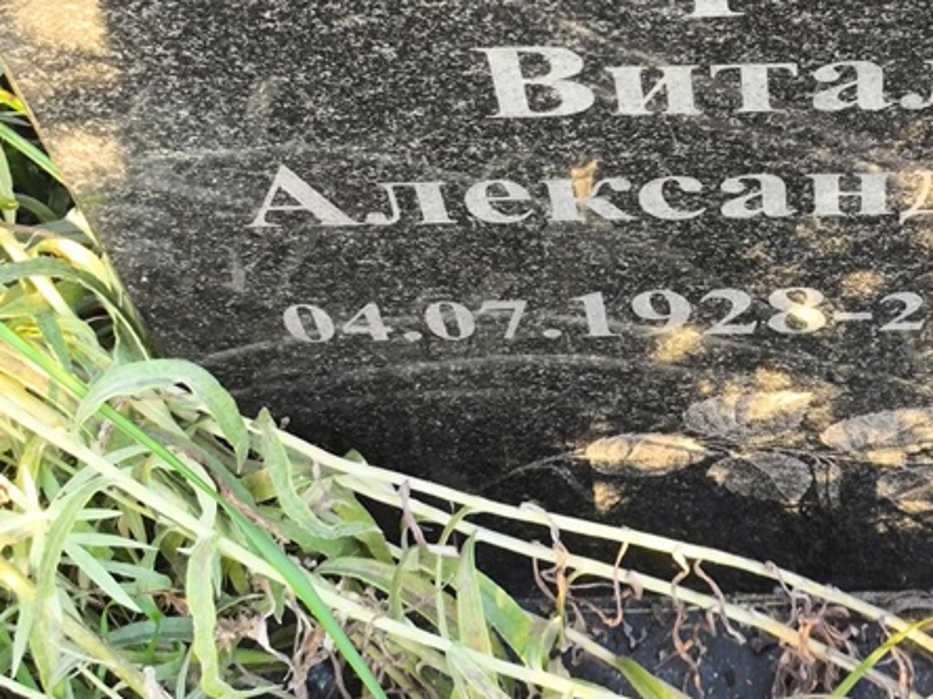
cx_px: 793
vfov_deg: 16.2
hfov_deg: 21.4
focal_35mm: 90
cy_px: 101
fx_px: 2426
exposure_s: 1/50
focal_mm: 4.71
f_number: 1.7
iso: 80
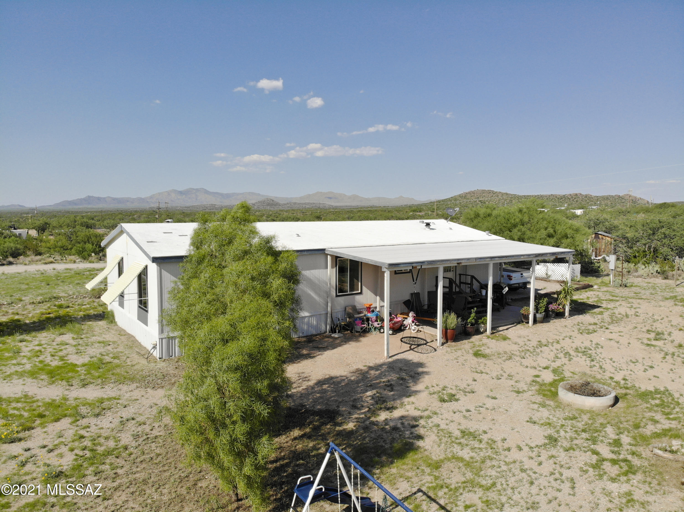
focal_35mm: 24
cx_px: 342
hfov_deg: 71.6
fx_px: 474
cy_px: 256
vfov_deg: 56.8
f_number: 2.8
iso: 100
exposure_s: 1/1300
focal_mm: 4.5
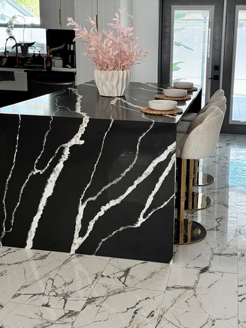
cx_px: 161
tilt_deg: -12.0
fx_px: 417
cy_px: 114
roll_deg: -0.8
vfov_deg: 42.5
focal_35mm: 44
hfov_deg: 32.6
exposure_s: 1/120
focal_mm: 6.76
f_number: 1.78
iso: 160
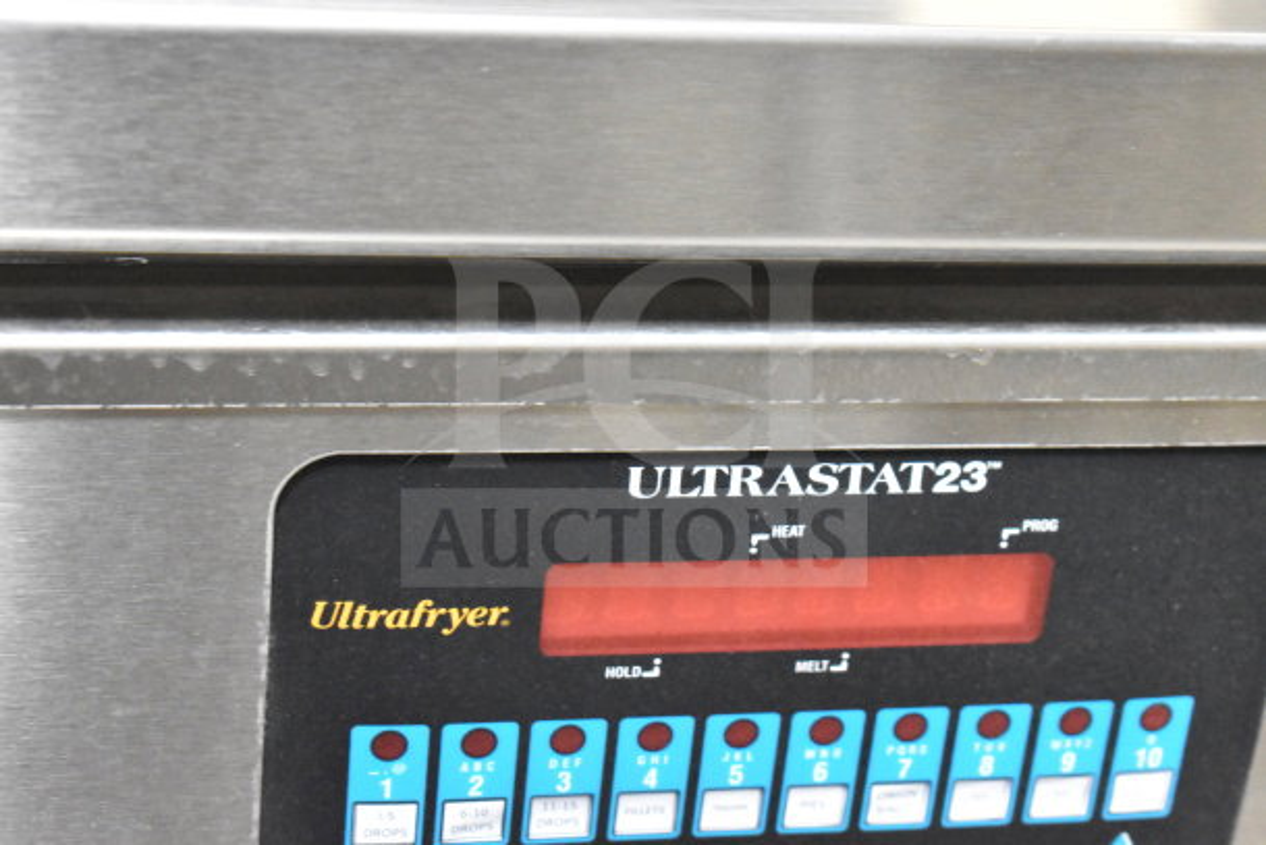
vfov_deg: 16.6
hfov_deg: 24.6
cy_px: 422
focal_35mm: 82
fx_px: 2902
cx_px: 633
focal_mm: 55
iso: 11400
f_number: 5.6
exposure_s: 1/100
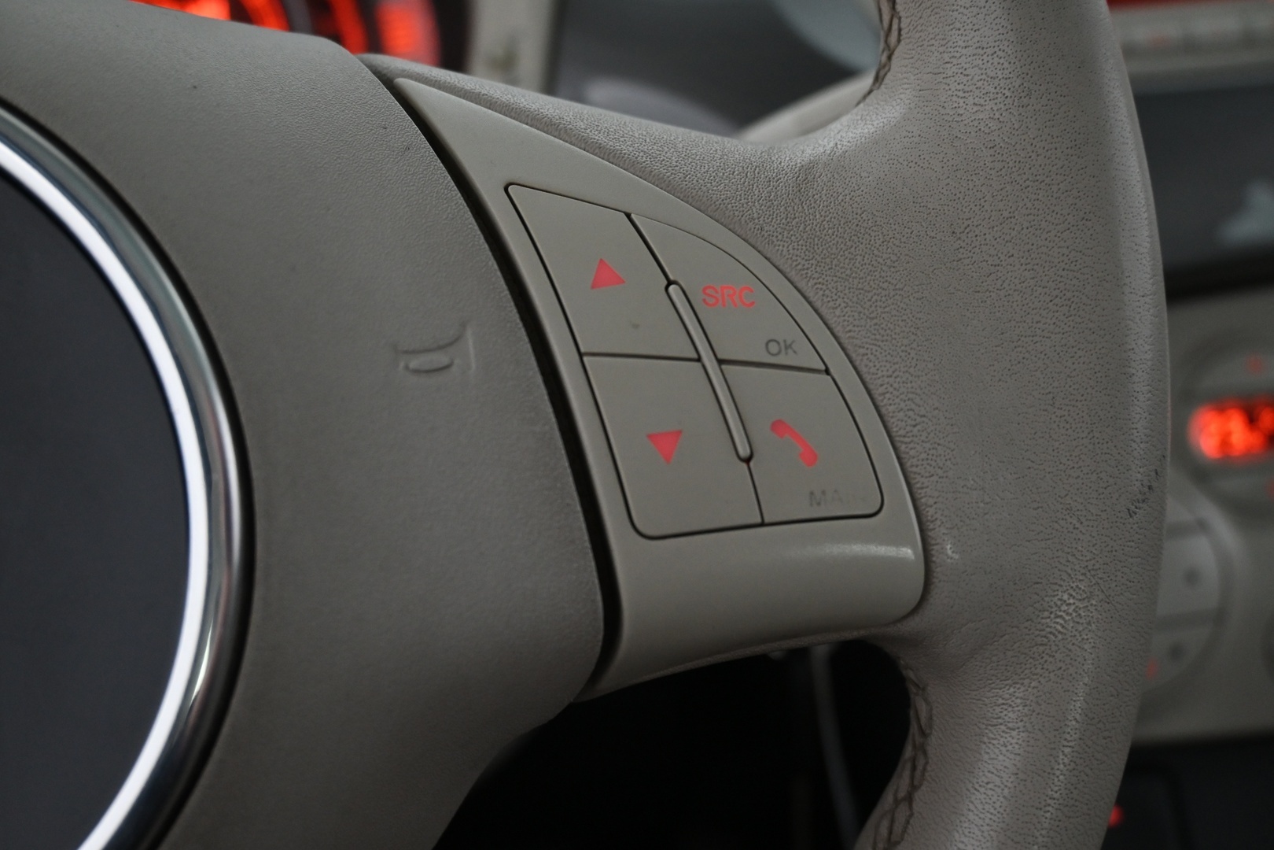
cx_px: 637
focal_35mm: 36
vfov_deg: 36.9
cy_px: 425
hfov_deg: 53.1
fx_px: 1274
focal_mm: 24
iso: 1250
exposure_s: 1/40
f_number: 4.2
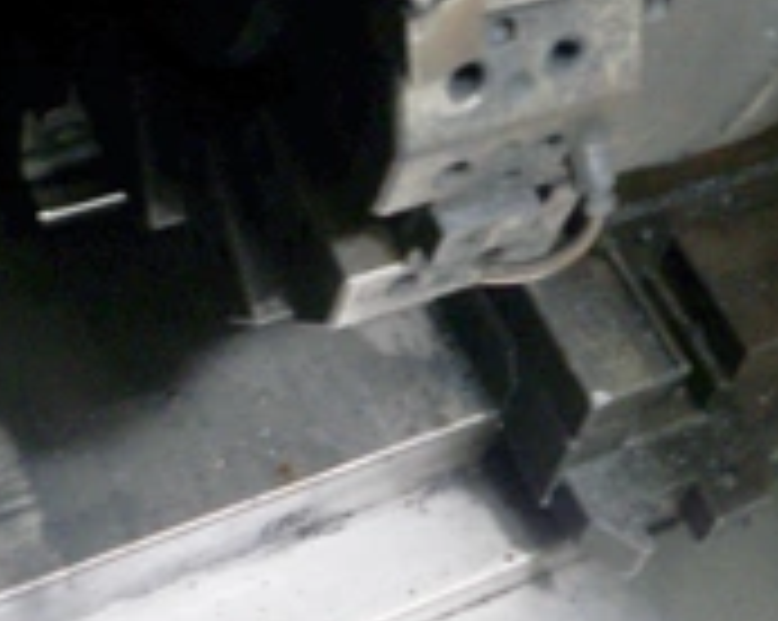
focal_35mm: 86
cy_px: 454
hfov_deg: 21.3
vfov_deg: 17.7
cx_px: 827
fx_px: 1978
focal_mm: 6.3
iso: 80
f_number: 3.5
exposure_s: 1/2
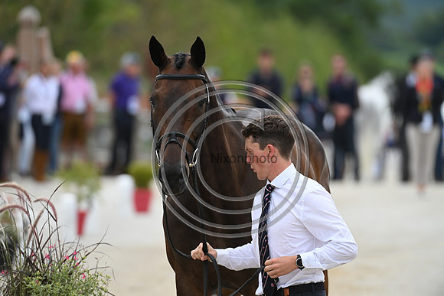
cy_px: 148
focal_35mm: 400
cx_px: 222
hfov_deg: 5.2
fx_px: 4934
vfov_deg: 3.4
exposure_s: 1/1600
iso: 640
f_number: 5.6
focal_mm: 400
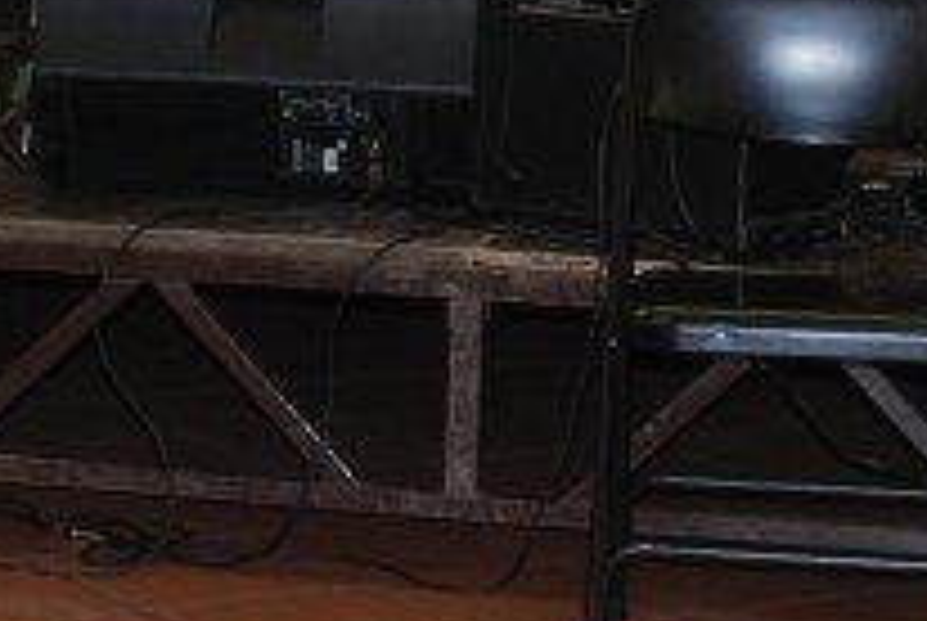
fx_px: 3610
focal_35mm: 140
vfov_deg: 9.3
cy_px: -515
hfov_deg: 14.6
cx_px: 333
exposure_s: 1/60
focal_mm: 24
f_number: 4.2
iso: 250
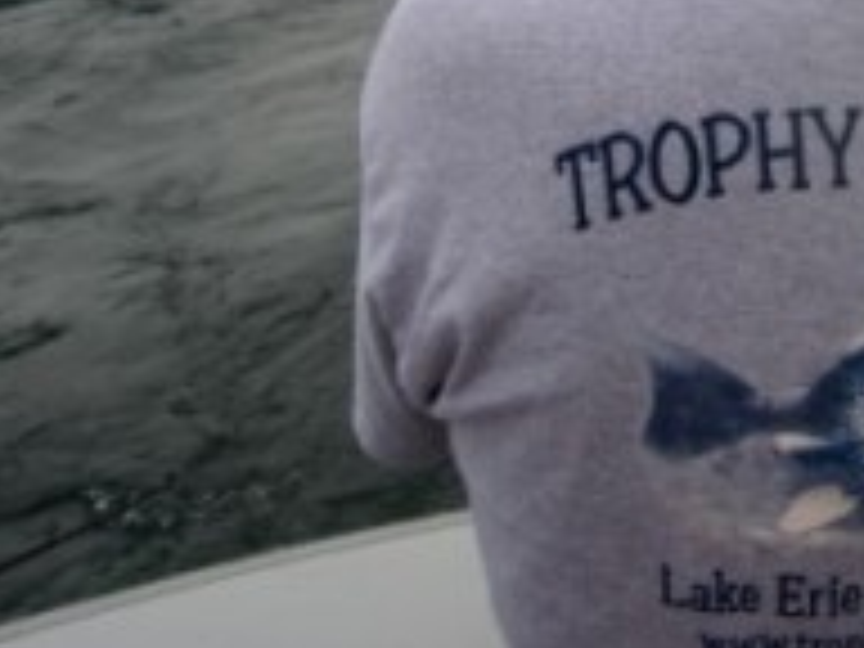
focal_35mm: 50
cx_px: 810
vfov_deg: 27.9
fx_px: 1248
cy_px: 50
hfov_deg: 35.5
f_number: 3.3
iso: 80
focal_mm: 4.3
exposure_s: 1/500
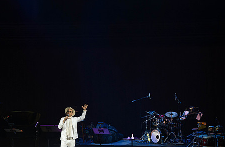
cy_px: 78
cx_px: 87
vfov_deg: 8.6
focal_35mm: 158
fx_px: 981
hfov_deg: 13.1
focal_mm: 100
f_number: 5.6
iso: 2500
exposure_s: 1/250
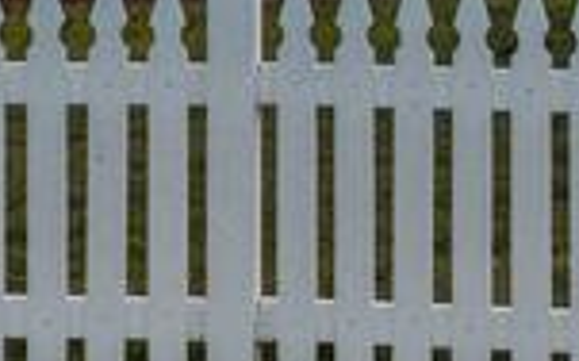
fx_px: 3223
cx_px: 518
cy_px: -812
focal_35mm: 204
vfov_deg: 5.9
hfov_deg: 10.2
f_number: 6.3
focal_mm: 29.5
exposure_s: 1/2
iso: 125
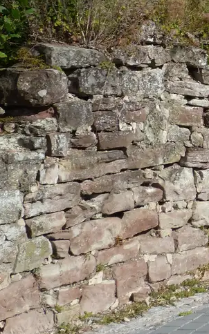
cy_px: 32
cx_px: 364
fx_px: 1049
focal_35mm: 115
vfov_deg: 17.9
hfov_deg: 10.7
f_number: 5.6
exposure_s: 1/400
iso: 80
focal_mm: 7.4
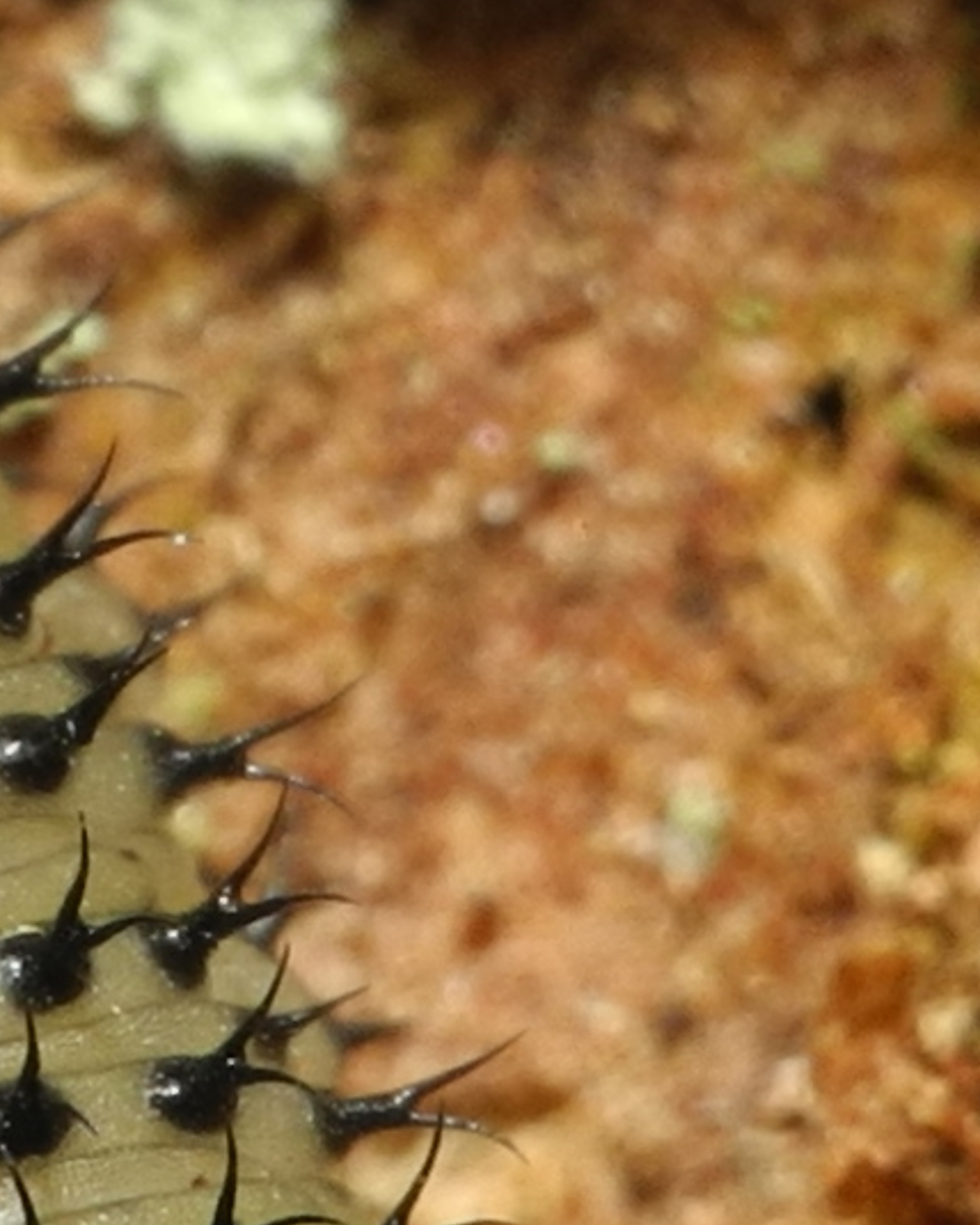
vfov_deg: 1.9
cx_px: -268
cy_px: 685
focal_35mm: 1019
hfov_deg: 1.5
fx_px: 36944
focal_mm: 32.6
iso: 100
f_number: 8
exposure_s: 1/320
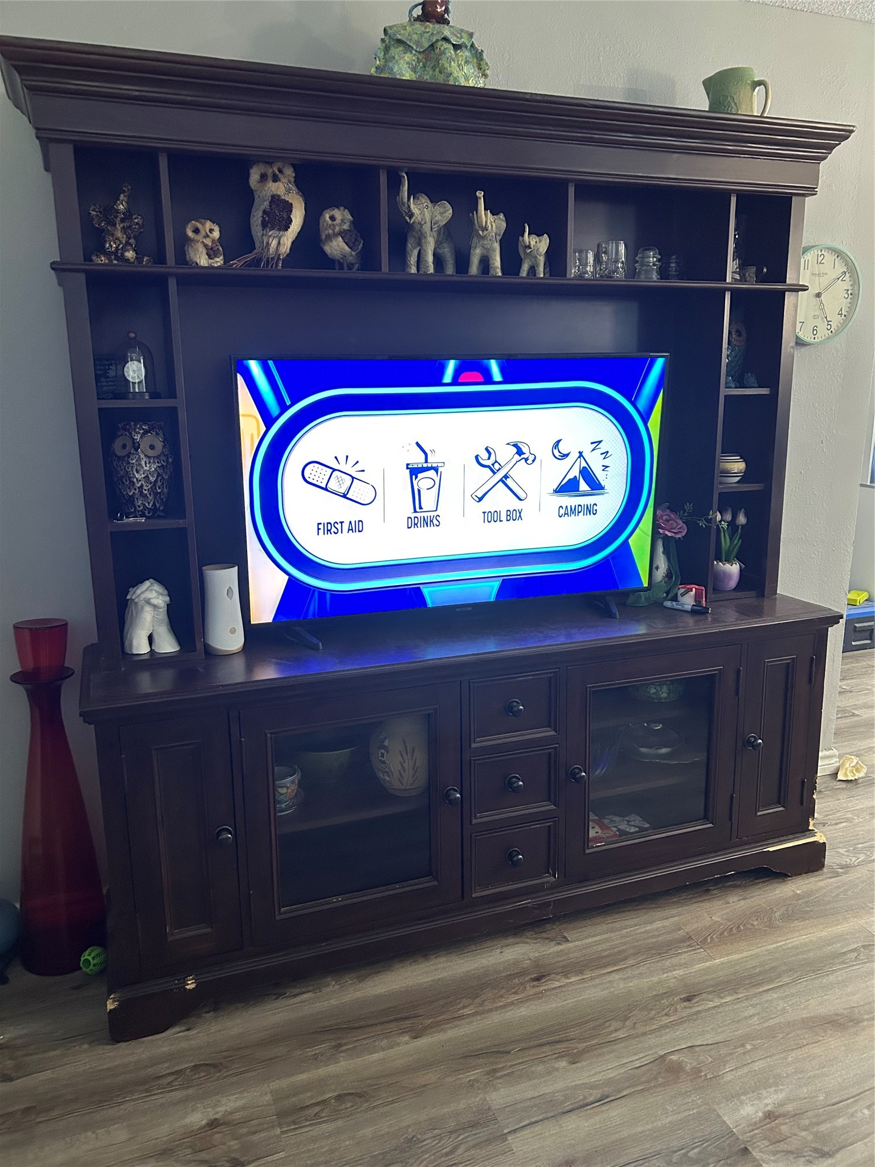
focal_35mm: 26
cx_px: 438
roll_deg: +0.8
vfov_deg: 67.3
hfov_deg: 53.1
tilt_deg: -13.5
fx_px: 876
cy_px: 584
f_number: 1.5
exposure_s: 1/60
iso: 400
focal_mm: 5.7
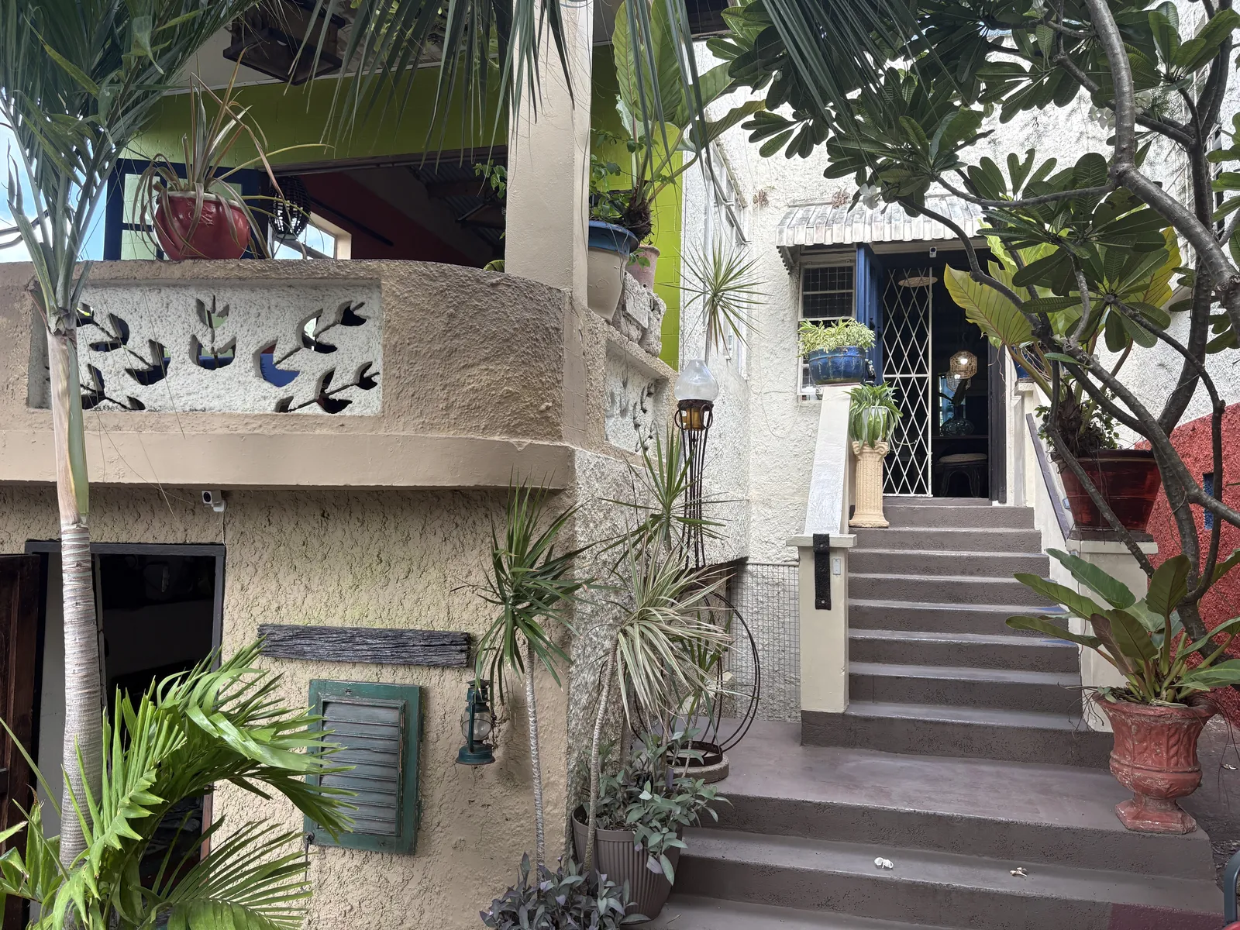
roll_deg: -0.8
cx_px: 620
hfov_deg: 67.3
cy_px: 465
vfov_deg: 53.1
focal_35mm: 26
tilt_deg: +4.9
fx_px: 931
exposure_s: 1/260
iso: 64
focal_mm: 5.96
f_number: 1.6
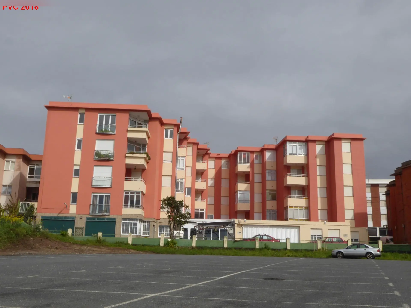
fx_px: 439
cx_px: 206
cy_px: 154
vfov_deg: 38.7
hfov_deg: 50.1
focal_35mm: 37
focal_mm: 6.7
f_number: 8
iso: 80
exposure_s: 1/320
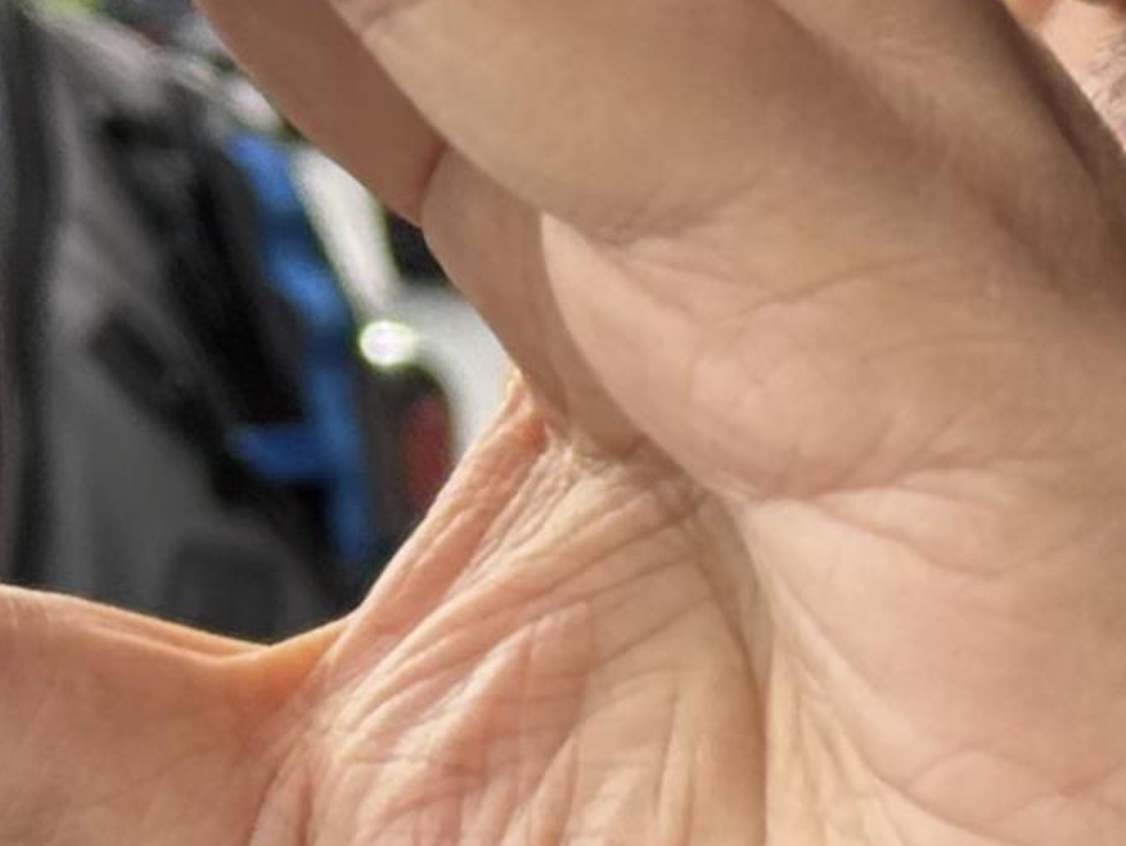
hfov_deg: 6.8
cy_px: -225
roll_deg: +3.6
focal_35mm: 290
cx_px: 734
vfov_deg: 5.1
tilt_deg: +0.3
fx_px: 9438
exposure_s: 1/198
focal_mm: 6.76
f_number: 1.78
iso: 80
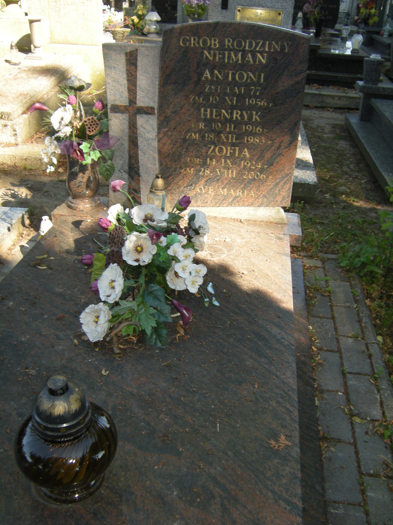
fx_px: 469
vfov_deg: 58.4
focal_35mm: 31
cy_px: 262
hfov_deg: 45.4
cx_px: 196
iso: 64
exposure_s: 1/113
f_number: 2.9
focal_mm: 5.3
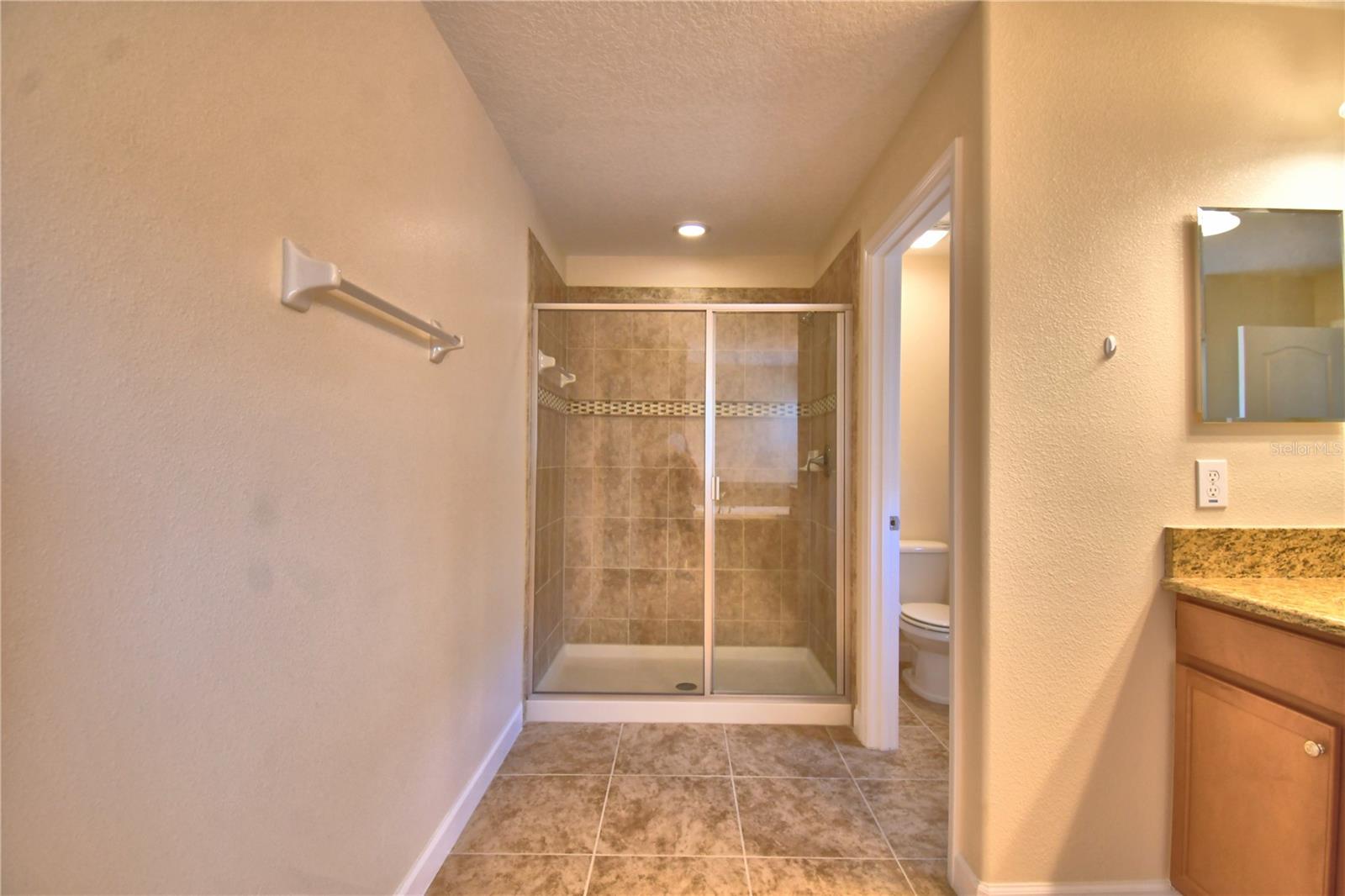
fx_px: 560
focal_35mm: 15
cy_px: 448
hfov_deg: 100.4
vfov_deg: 77.3
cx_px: 672
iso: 400
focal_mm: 10
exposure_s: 1/40
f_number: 4.5
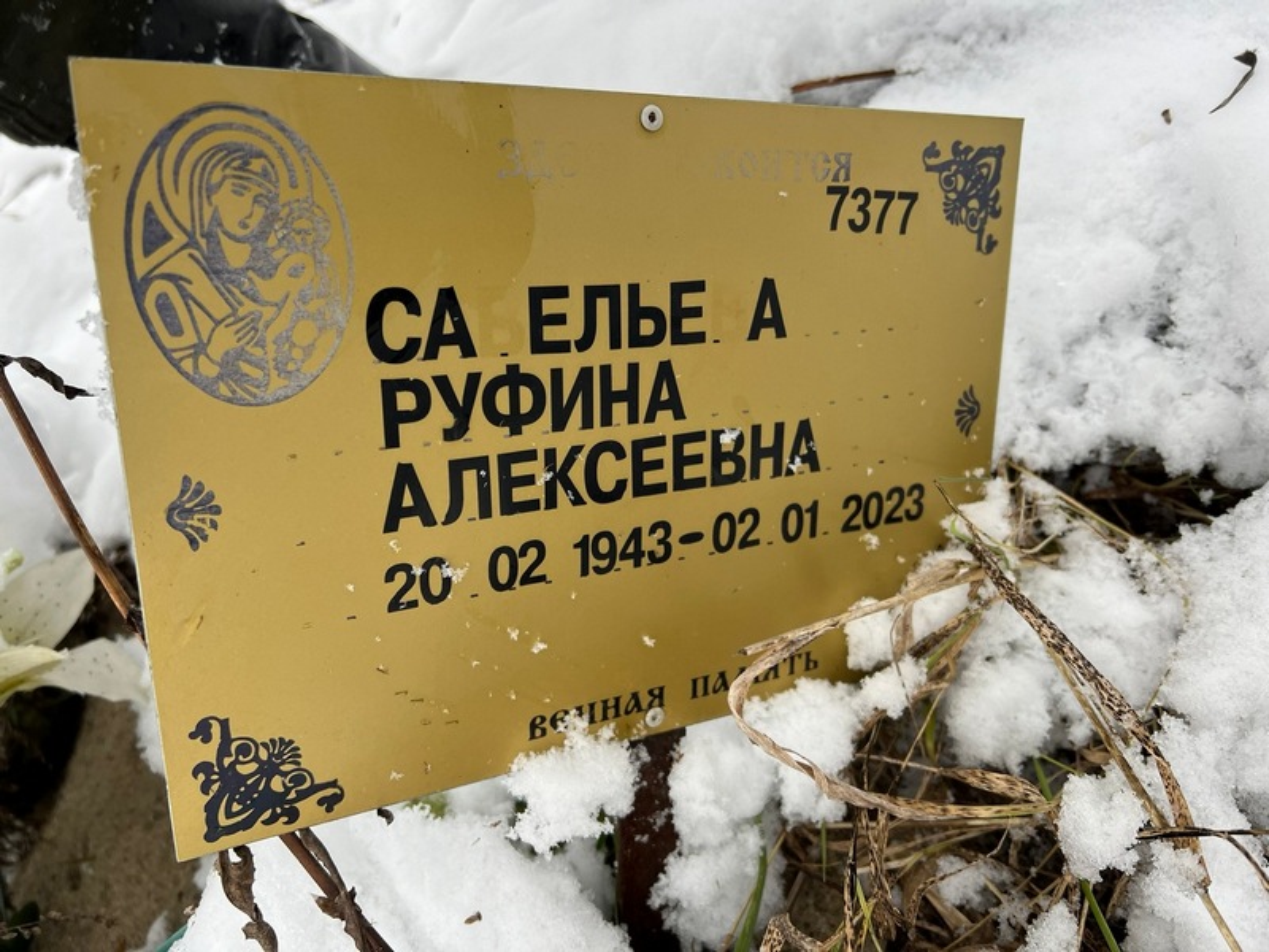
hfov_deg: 67.3
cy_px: 476
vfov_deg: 53.1
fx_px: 953
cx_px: 634
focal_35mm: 26
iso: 40
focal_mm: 5.7
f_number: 1.5
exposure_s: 1/290
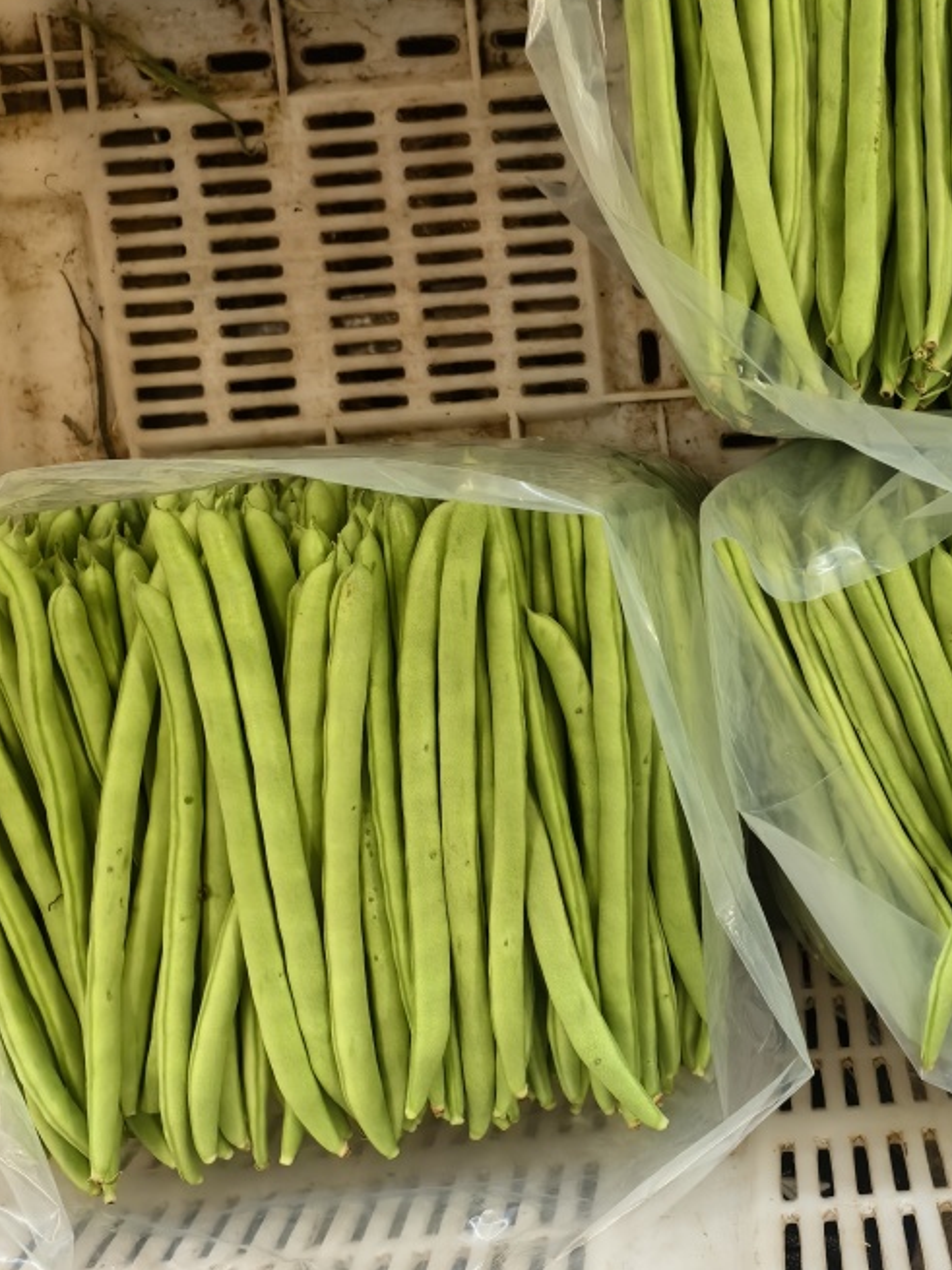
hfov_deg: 32.0
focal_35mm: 44
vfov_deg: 42.9
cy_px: 571
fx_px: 1614
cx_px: 768
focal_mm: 6.35
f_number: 2.8
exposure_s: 1/100
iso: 250
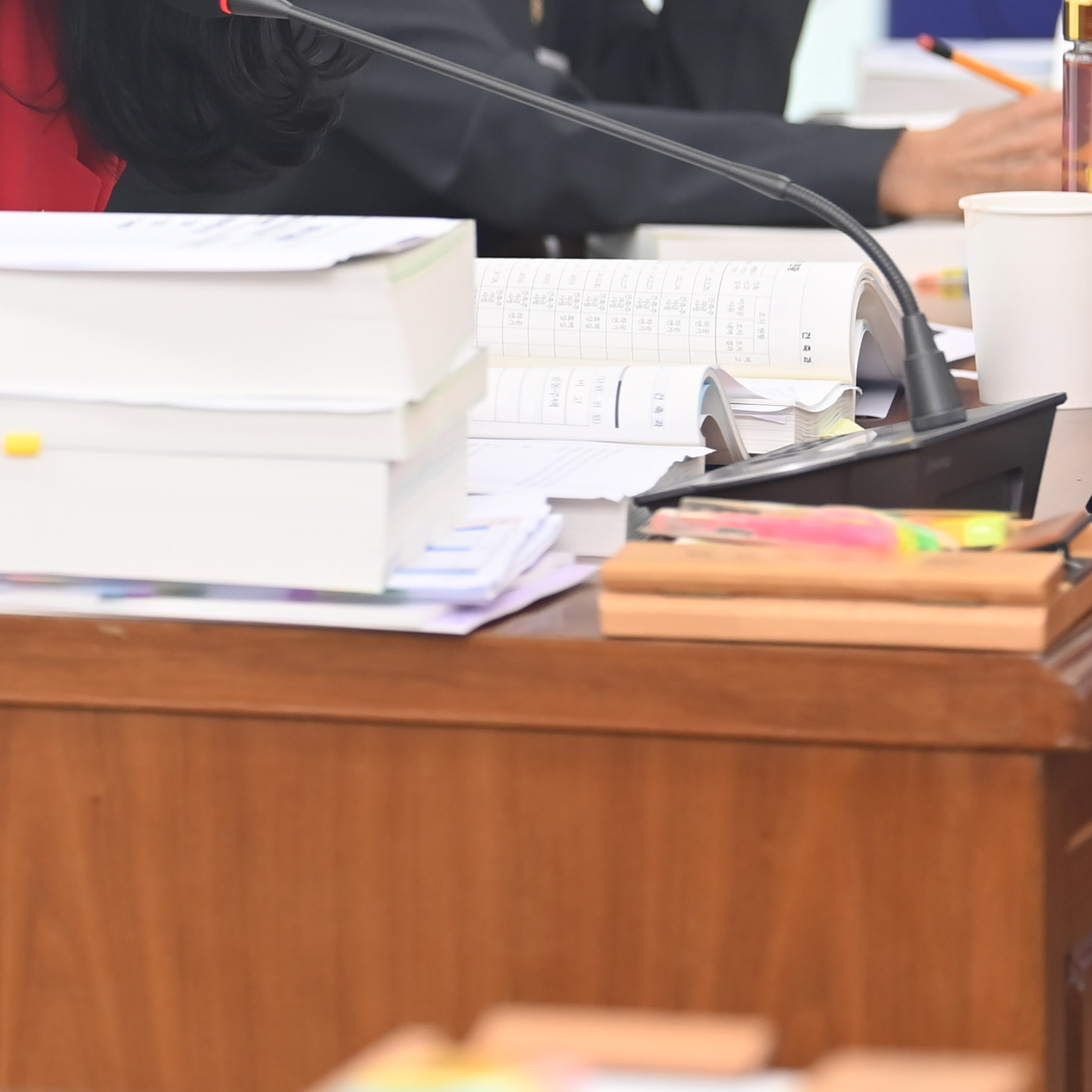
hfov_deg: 5.8
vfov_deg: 5.8
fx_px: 10814
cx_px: -204
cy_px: 250
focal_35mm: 303
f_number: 2.8
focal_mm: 116
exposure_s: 1/250
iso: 640
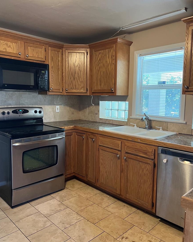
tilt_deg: -6.2
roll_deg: -0.5
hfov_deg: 51.5
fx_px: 200
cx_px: 95
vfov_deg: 62.2
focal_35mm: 28
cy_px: 117
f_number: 1.5
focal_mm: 5.7
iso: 200
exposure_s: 1/60
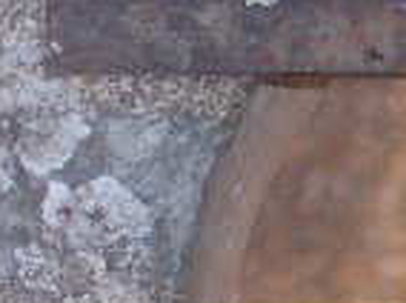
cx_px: 886
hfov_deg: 3.1
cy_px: 352
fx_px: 7529
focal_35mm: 643
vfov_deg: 2.3
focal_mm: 24
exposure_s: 1/90
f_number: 4.8
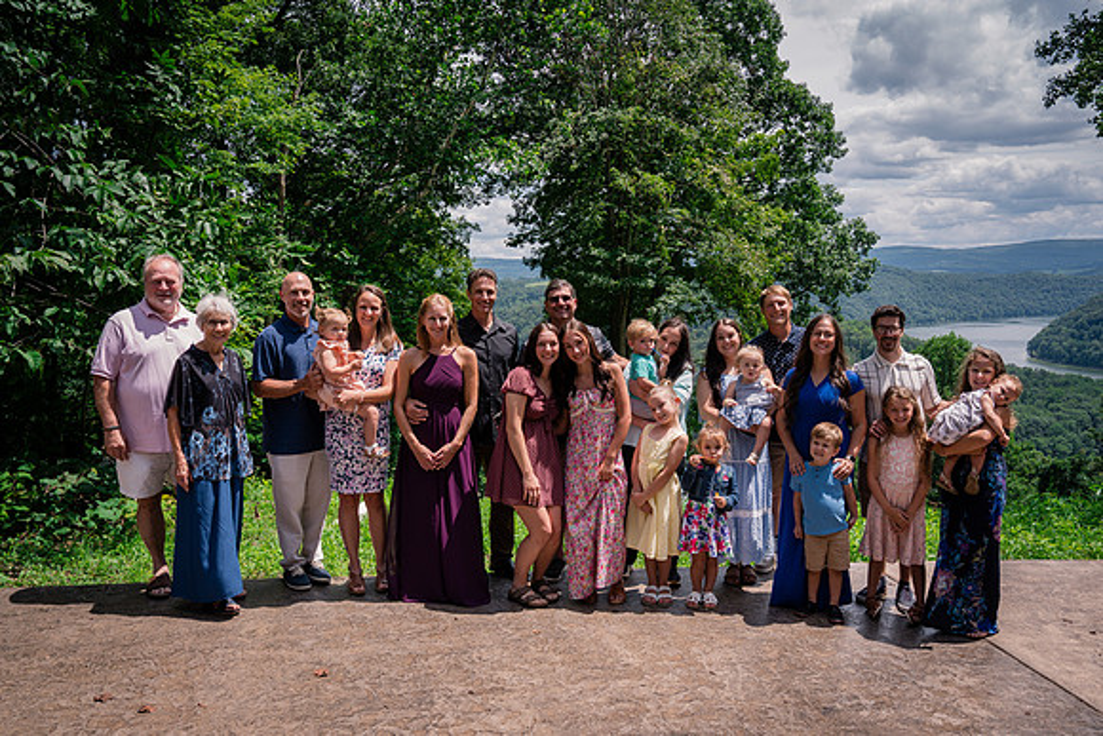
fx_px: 824
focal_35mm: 27
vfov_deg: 48.1
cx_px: 585
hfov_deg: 67.5
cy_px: 390
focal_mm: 25
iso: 200
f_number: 8
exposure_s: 1/250
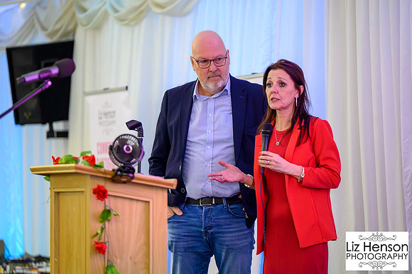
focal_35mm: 216
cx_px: 223
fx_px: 2475
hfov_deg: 9.5
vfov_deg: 6.3
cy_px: 126
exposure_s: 1/200
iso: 12800
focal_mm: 200
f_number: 2.8
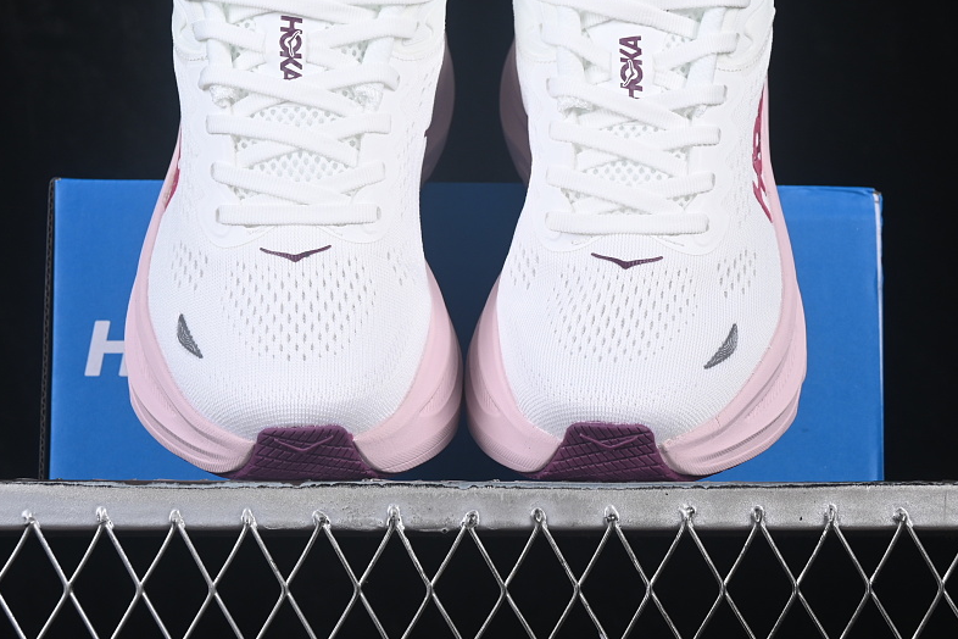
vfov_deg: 13.3
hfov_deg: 19.8
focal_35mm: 103
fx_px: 2741
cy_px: 209
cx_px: 468
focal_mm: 50
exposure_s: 1/80
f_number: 8
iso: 160
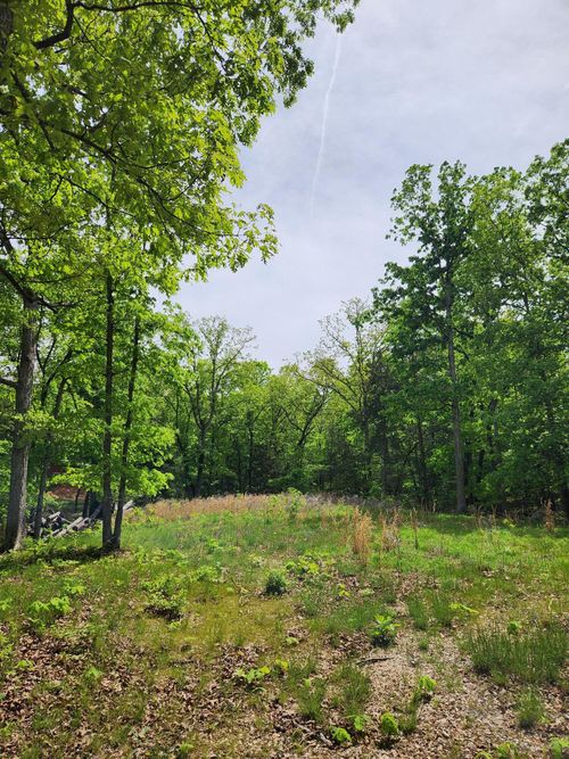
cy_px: 380
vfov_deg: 73.9
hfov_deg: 58.9
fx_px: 504
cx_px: 284
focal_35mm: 23
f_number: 1.8
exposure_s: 1/2921
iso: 20
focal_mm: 5.4
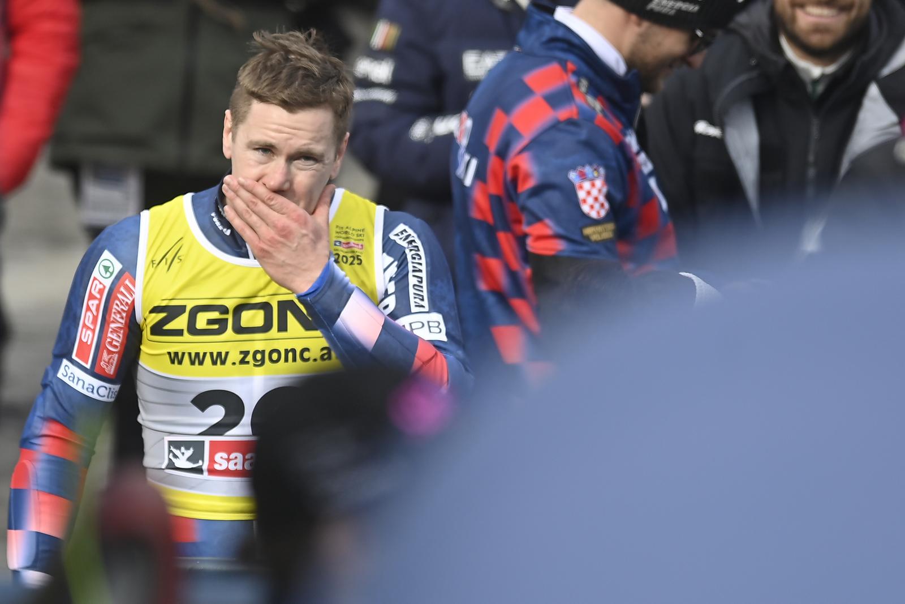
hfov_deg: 6.9
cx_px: 452
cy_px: 302
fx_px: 7542
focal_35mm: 300
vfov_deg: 4.6
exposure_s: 1/3200
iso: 200
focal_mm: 300
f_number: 2.8
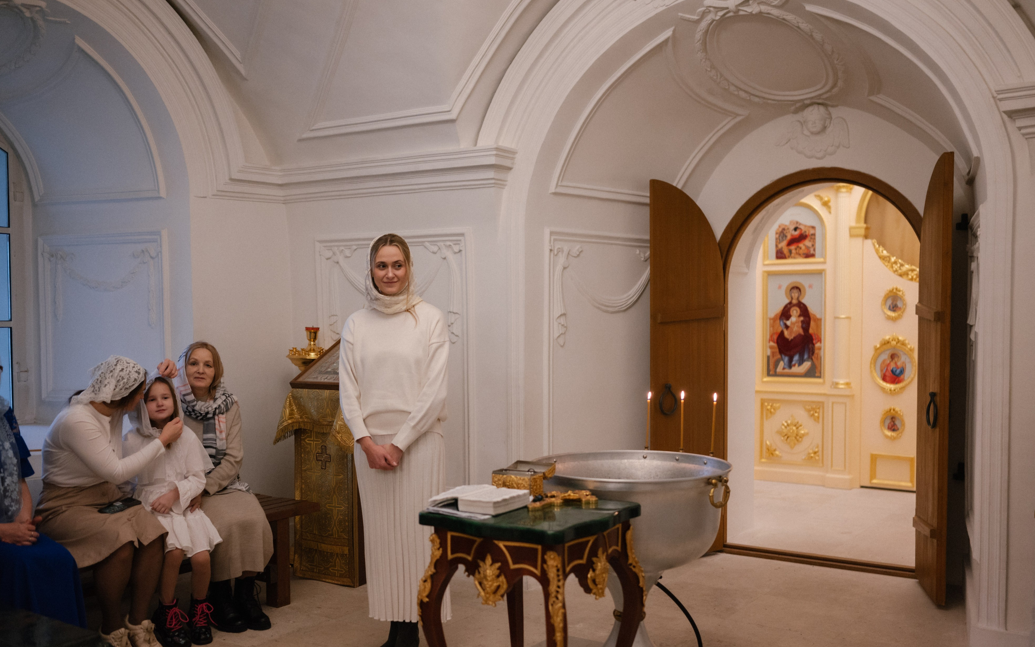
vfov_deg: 34.4
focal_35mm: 37
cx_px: 508
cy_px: 357
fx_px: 1044
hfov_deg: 52.7
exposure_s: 1/320
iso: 1250
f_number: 1.8
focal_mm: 35
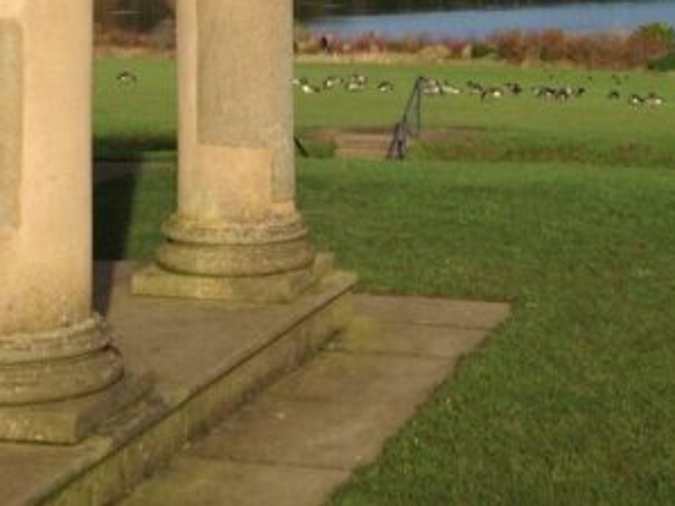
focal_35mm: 113
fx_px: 2203
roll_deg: +0.3
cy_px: -248
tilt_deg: +5.5
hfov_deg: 17.4
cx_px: 233
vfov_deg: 12.5
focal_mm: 4.12
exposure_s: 1/1427
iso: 50
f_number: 2.4
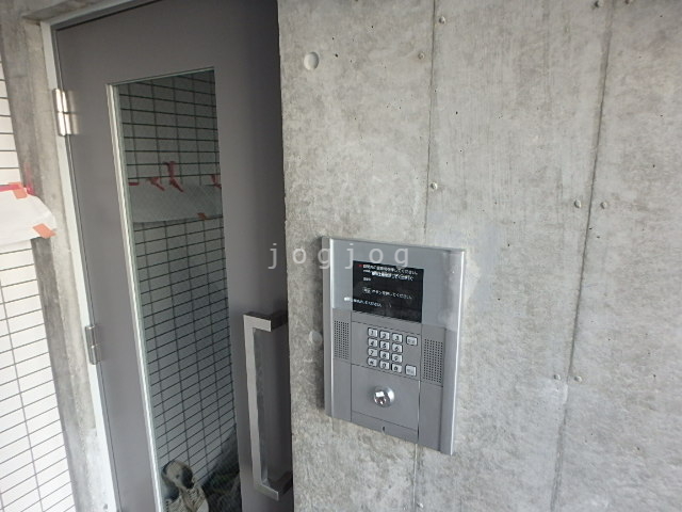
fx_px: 414
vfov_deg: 63.4
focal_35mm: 21
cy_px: 256
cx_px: 341
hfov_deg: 79.0
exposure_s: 1/30
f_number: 3.5
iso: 200
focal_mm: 3.7
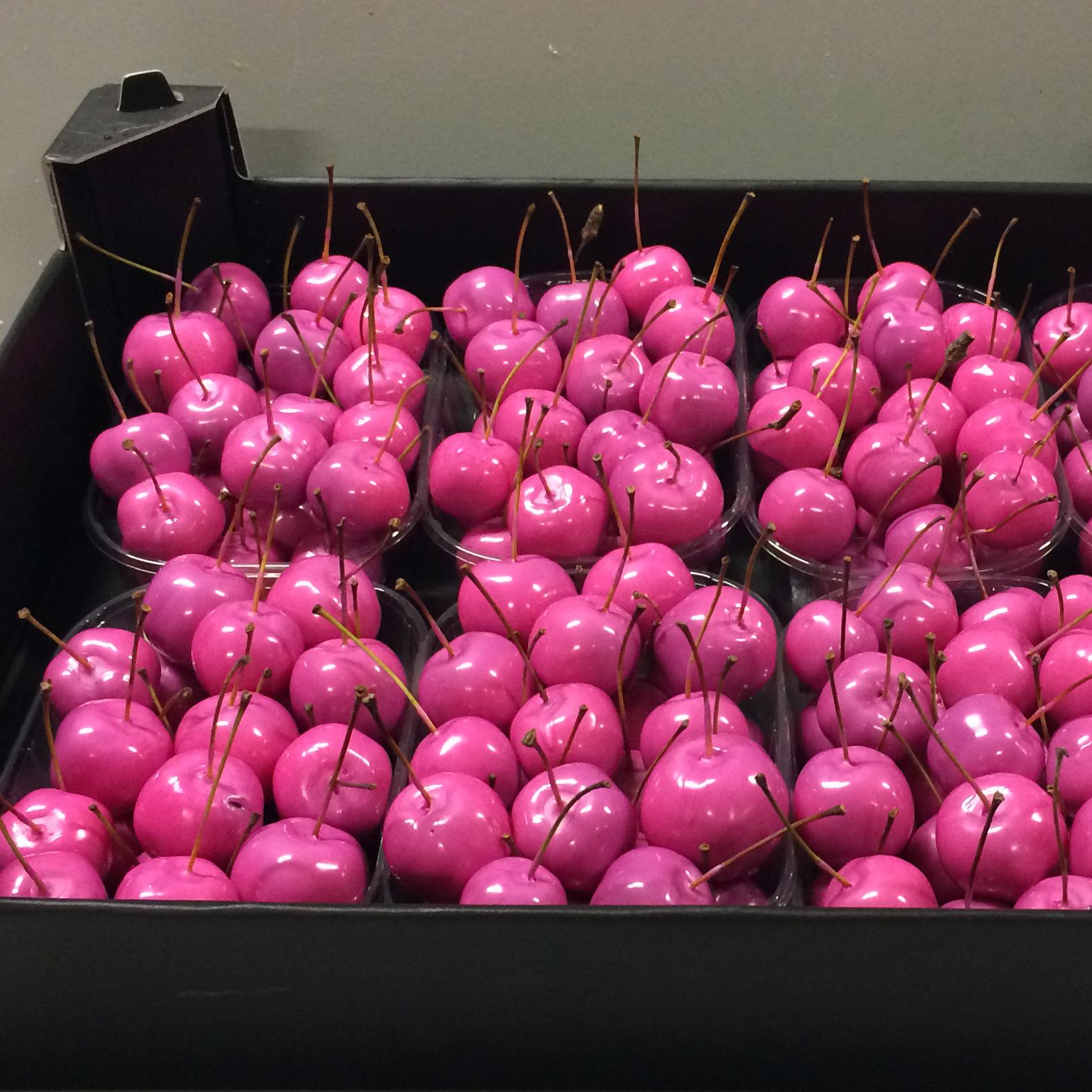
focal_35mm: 51
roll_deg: -0.9
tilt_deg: -25.4
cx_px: 716
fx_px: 1820
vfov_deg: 33.4
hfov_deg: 33.1
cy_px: 552
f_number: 2.2
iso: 250
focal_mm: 4.15
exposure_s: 1/33
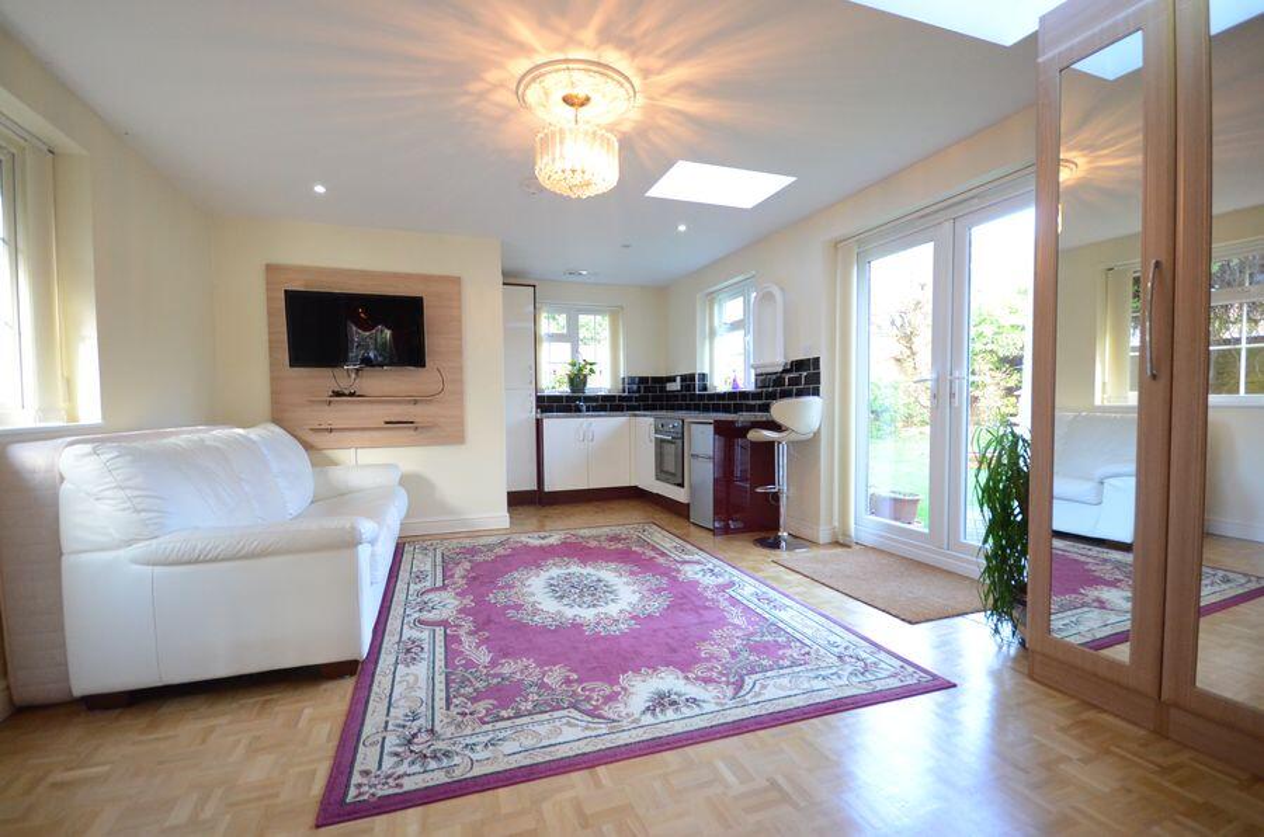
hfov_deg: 100.5
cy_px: 418
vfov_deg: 77.1
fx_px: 526
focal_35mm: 15
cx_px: 632
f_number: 4
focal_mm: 10
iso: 2500
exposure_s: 1/100
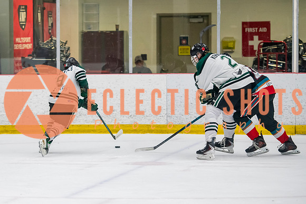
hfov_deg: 10.9
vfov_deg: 7.3
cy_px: 102
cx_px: 70
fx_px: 1598
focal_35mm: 188
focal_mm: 122
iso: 2000
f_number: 3.2
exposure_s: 1/640
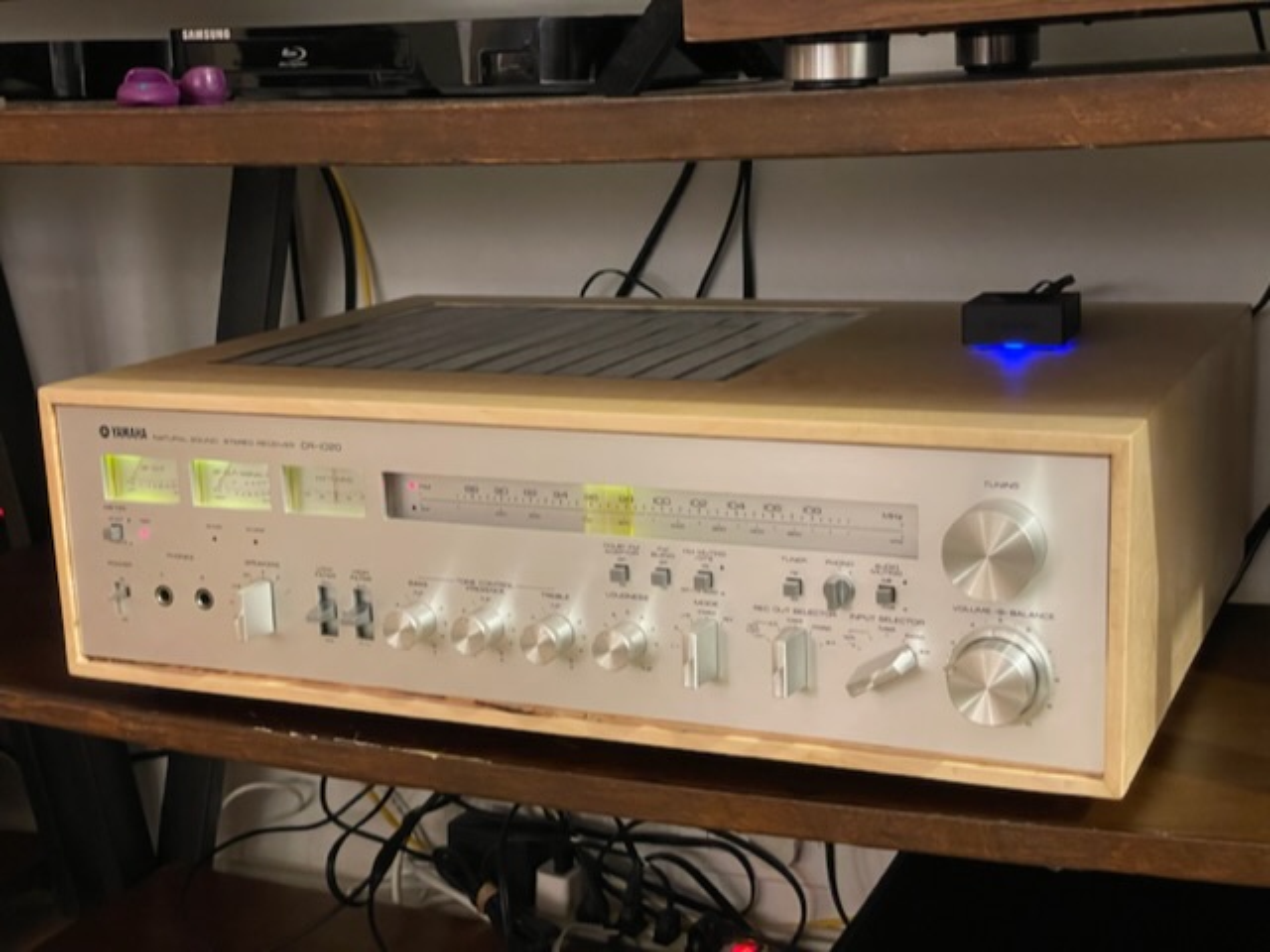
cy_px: 476
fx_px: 1908
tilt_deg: -12.0
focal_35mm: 52
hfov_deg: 36.8
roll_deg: +2.8
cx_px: 635
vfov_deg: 28.0
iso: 800
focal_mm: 6
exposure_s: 1/30
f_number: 2
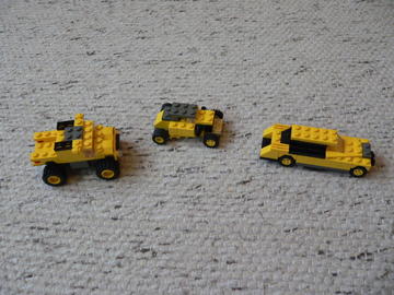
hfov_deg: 51.4
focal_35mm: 36
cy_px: 148
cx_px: 197
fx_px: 410
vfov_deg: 39.7
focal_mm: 6
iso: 400
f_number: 2.8
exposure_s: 1/15
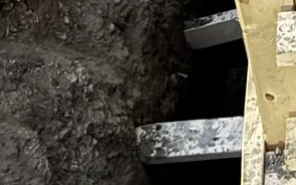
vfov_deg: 9.1
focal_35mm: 138
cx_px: 524
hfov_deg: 13.6
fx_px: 1113
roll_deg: -0.3
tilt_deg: -36.1
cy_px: -141
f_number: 1.78
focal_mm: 6.76
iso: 2000
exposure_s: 1/5
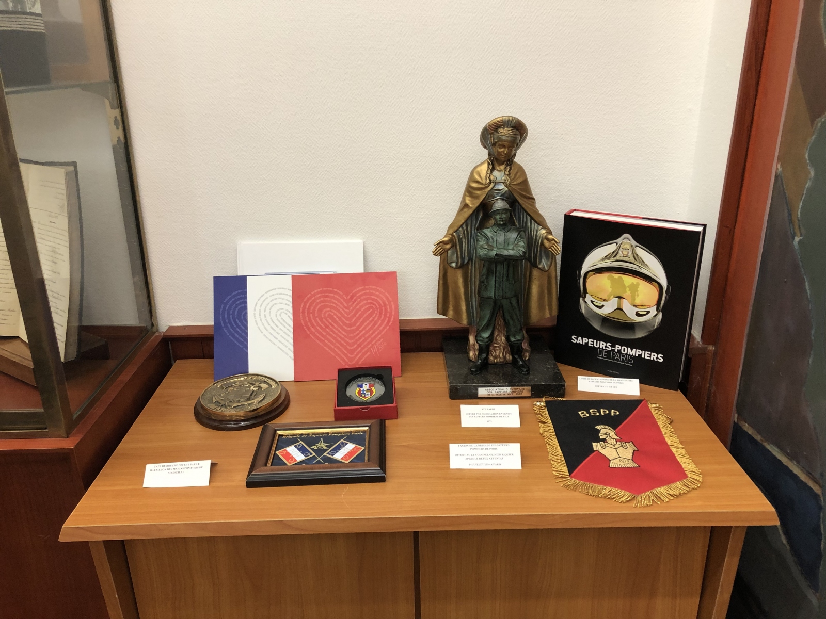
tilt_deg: -20.1
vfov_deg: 49.7
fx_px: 668
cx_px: 413
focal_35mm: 28
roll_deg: +0.0
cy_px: 310
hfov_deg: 63.4
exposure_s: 1/17
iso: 64
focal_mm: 3.99
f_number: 1.8
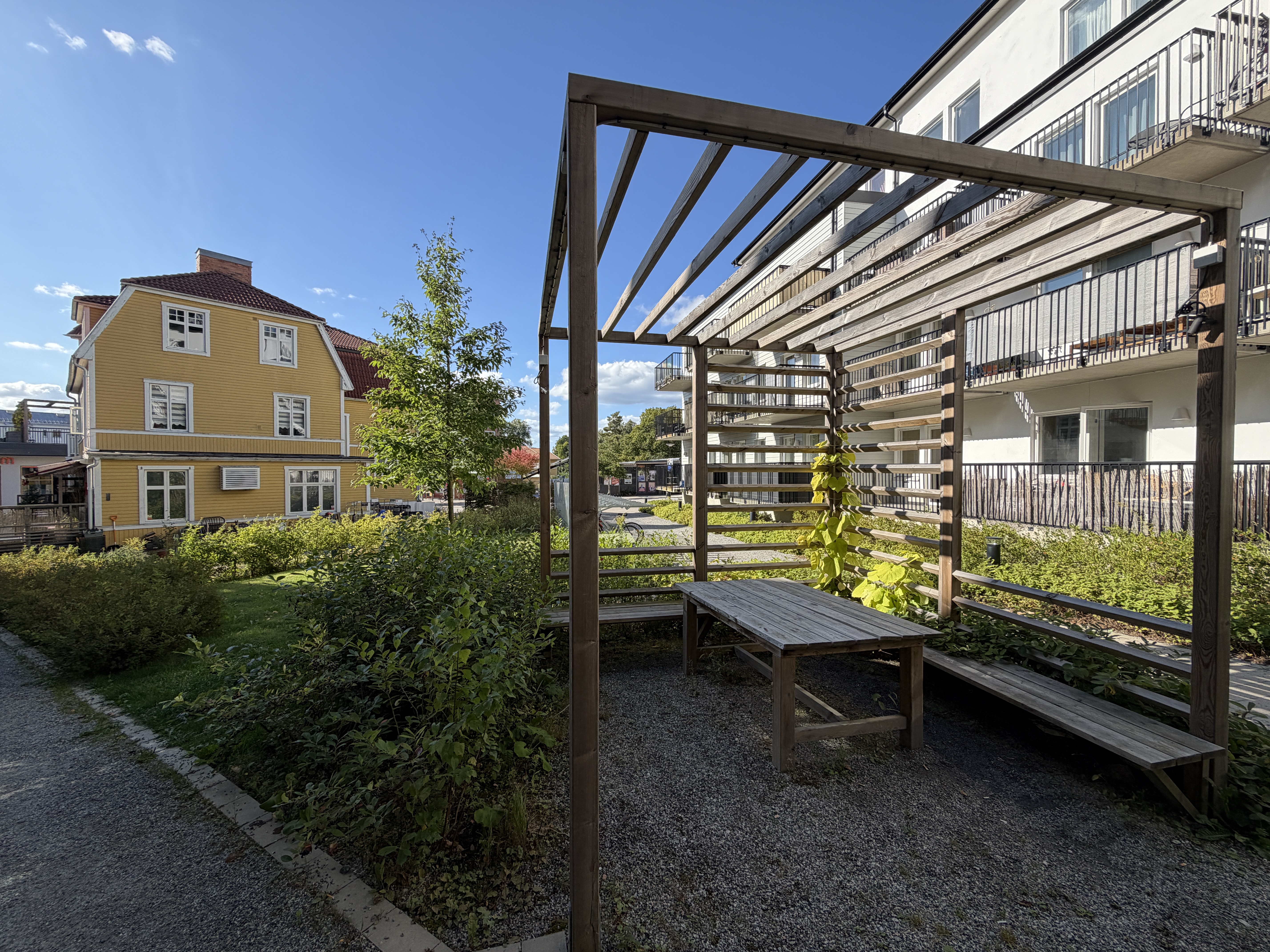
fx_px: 514
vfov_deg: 85.7
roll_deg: -0.1
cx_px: 635
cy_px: 476
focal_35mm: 14
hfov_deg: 102.1
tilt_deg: -1.0
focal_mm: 2.22
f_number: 2.2
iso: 40
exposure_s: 1/770
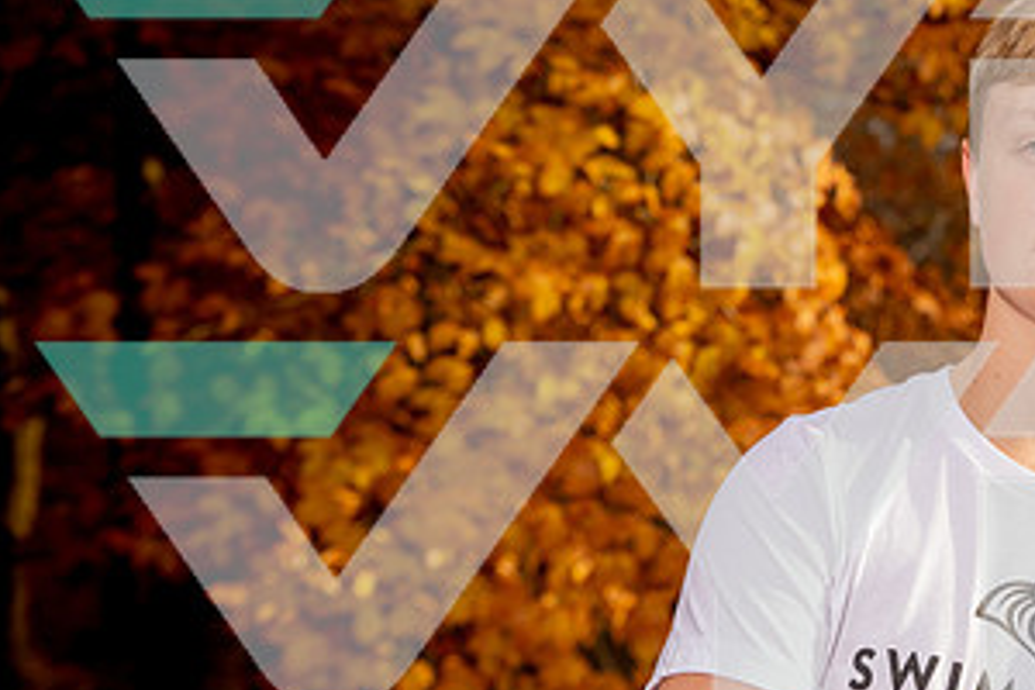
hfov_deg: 17.4
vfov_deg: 11.8
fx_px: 3335
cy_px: 526
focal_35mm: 116
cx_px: 914
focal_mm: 60
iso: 125
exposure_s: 1/250
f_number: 4.5
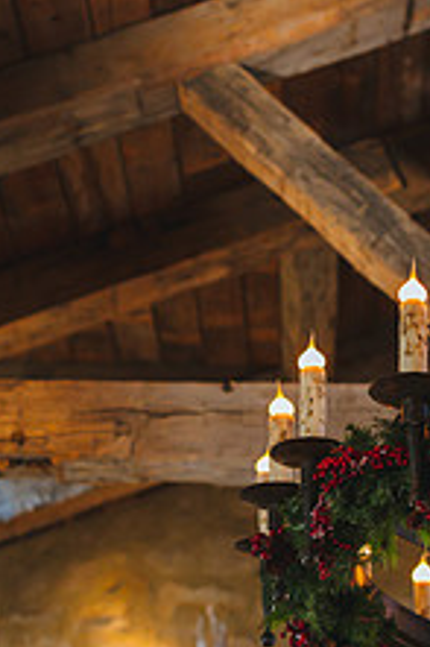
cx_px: 235
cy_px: 398
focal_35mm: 102
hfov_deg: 13.4
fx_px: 1830
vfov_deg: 20.0
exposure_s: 1/640
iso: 2500
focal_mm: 50
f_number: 2.8
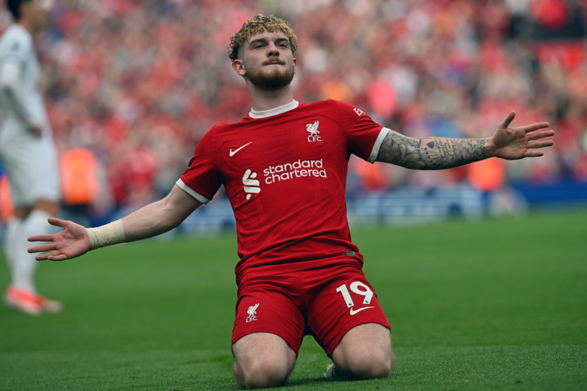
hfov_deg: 5.2
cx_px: 294
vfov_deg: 3.4
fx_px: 6523
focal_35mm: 400
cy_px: 196
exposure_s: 1/2000
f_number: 5
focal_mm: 400
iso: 1000
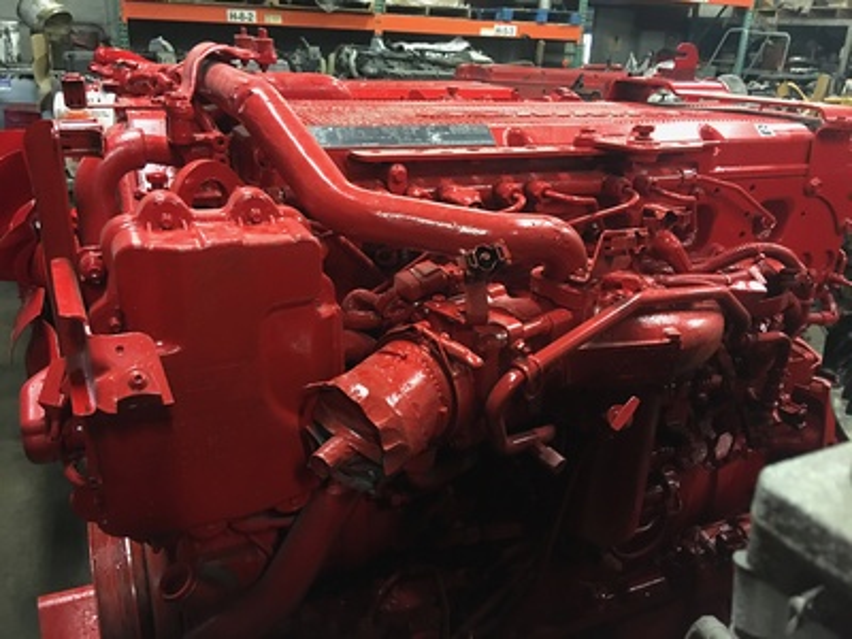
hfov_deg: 61.7
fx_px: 714
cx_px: 426
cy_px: 320
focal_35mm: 29
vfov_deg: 48.2
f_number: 2.2
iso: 80
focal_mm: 4.15
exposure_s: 1/4
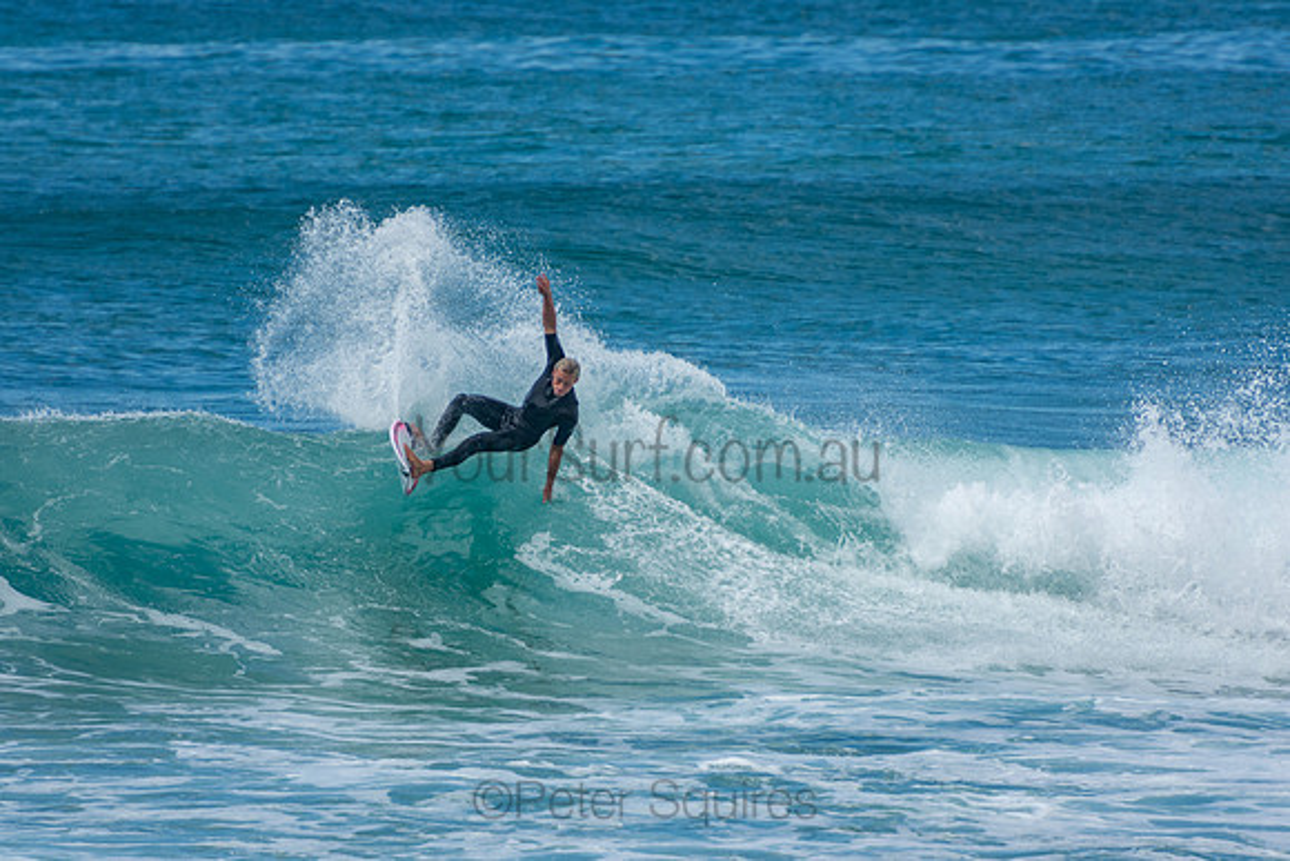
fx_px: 21504
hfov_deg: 3.4
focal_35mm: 600
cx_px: 645
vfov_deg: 2.3
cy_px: 430
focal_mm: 400
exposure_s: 1/1250
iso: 200
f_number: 5.6
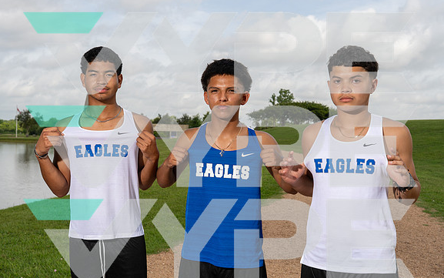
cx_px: 222
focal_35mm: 42
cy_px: 147
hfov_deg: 47.2
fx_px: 508
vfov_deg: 30.6
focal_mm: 41
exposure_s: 1/250
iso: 100
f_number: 8
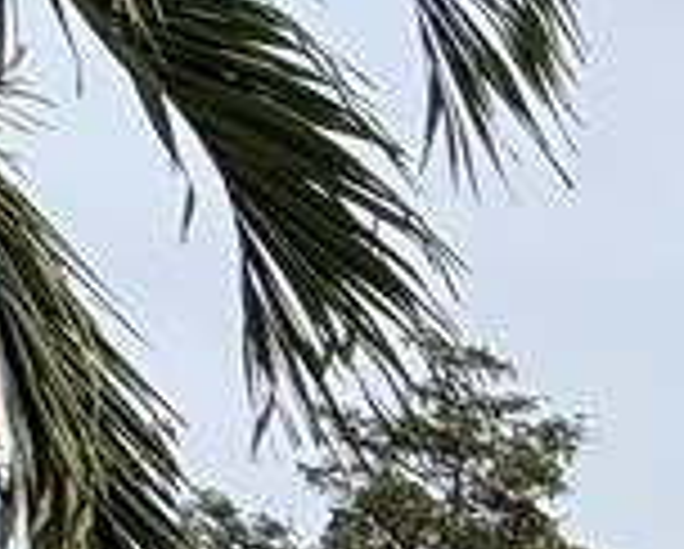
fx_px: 1865
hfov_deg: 11.2
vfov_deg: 11.4
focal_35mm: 92
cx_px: 2092
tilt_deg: -10.9
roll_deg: -1.2
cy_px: 1575
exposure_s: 1/1637
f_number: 2.2
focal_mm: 2.22
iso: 50
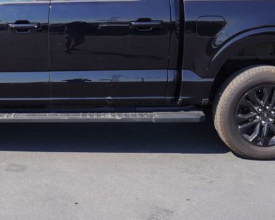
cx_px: 76
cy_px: 63
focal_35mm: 59
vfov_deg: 25.6
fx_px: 480
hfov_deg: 31.5
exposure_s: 1/125
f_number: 8
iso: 100
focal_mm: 16
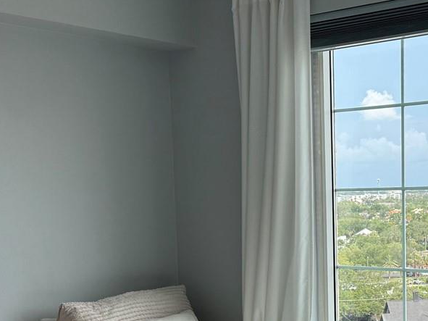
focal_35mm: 65
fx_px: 804
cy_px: 265
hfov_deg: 29.3
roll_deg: +1.1
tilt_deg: -5.0
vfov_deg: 22.2
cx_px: 331
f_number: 1.78
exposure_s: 1/979
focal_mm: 6.76
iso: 100
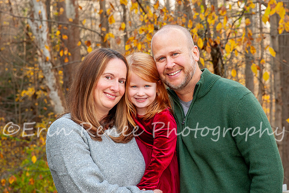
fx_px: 854
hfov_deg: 19.2
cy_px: 103
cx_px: 145
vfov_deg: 12.8
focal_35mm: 106
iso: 400
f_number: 8
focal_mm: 70
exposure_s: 1/160
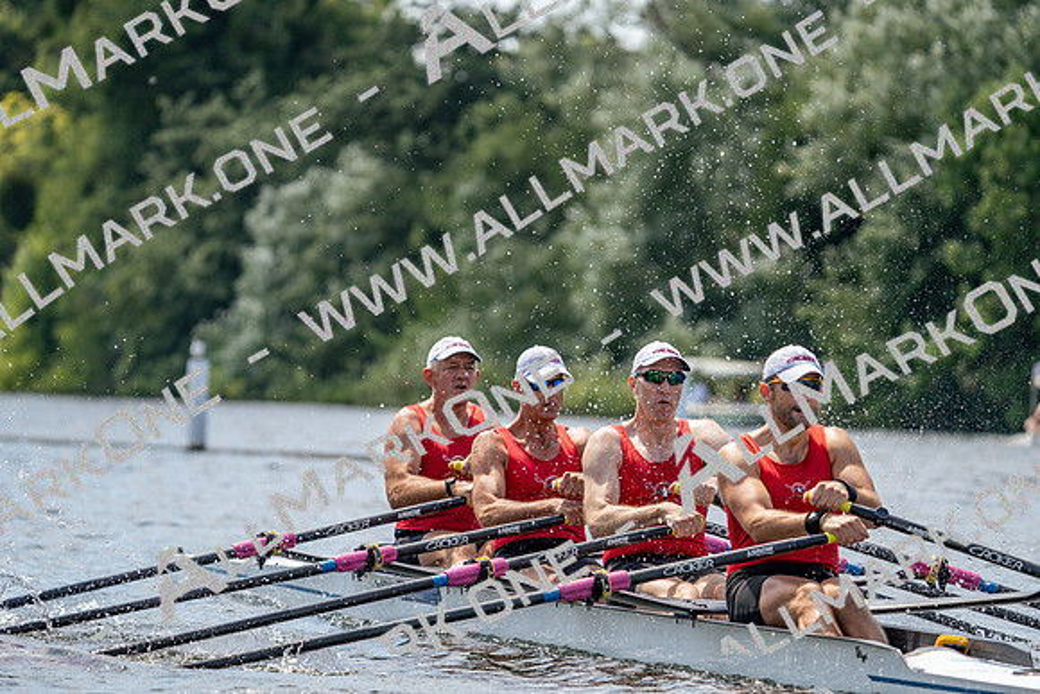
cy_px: 347
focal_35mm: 300
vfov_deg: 4.6
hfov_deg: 6.9
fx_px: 8668
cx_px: 520
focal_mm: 300
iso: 400
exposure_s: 1/2000
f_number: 5.6
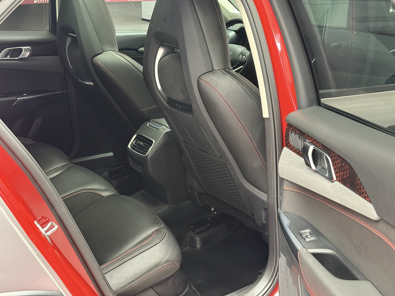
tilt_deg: -19.0
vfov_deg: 30.3
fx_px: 548
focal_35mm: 48
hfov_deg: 39.7
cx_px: 198
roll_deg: -1.2
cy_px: 148
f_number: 1.78
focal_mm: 6.76
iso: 800
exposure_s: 1/18
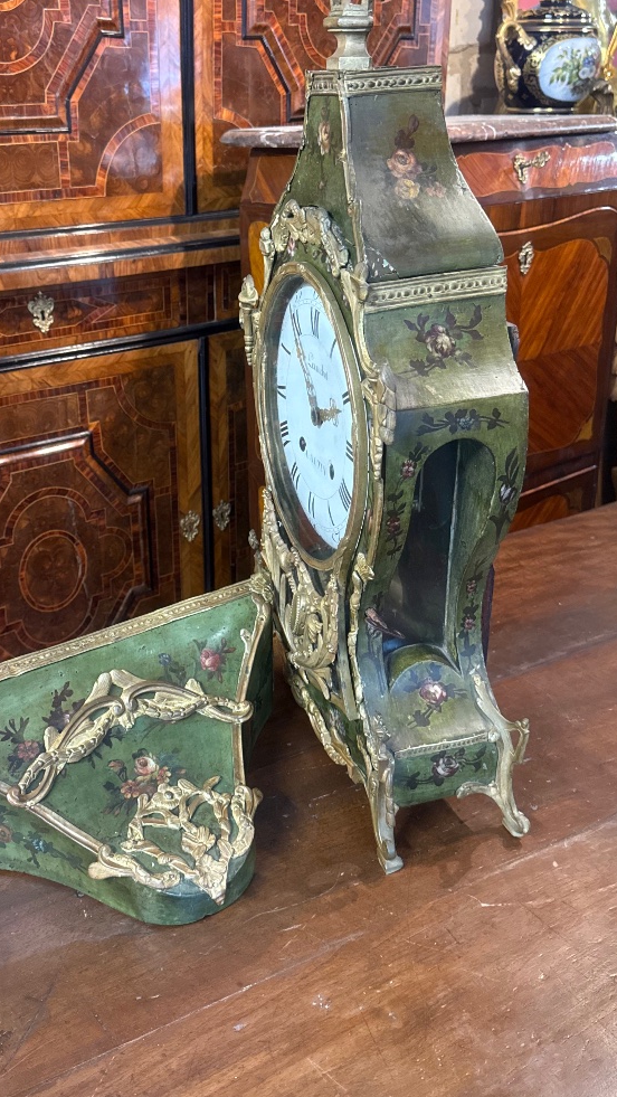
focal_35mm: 32
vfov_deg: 60.8
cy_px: 483
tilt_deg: -23.0
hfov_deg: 36.5
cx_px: 241
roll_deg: +0.8
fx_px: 930
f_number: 1.78
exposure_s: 1/50
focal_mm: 6.76
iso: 640
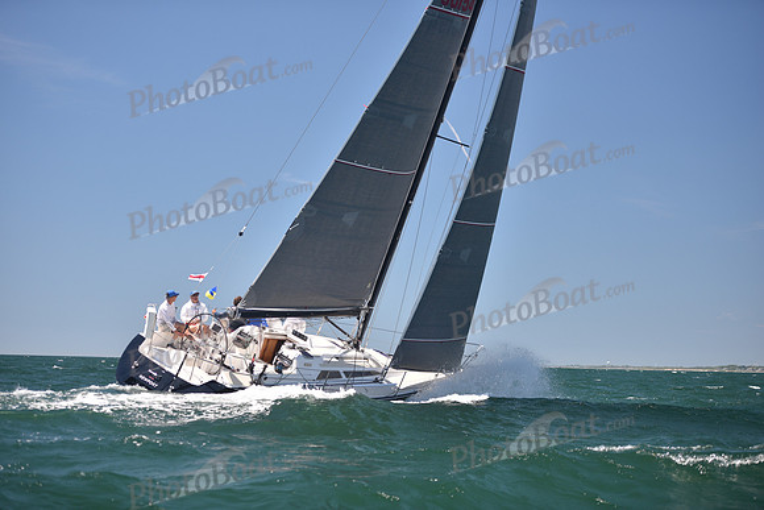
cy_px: 255
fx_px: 1486
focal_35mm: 70
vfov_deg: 19.5
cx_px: 382
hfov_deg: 28.8
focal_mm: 70
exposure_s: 1/1000
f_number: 3.2
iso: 200
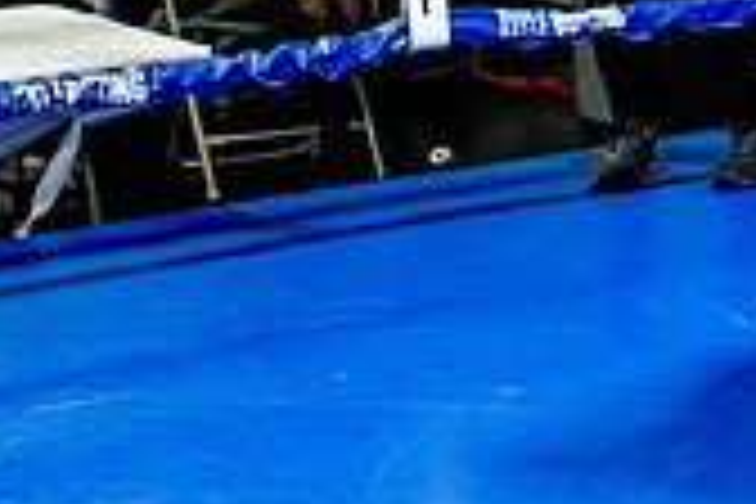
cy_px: -128
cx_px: 1292
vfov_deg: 7.6
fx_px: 3759
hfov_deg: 10.9
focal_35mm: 179
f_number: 2.8
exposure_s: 1/800
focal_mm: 35
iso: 5000
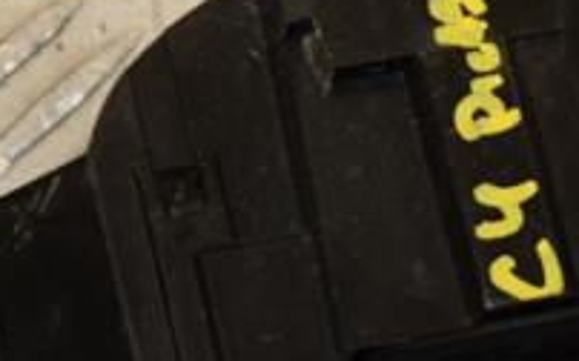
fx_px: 5741
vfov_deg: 3.6
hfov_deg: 5.8
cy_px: 304
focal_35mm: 364
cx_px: 576
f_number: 5.6
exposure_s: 1/200
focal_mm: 80
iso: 800
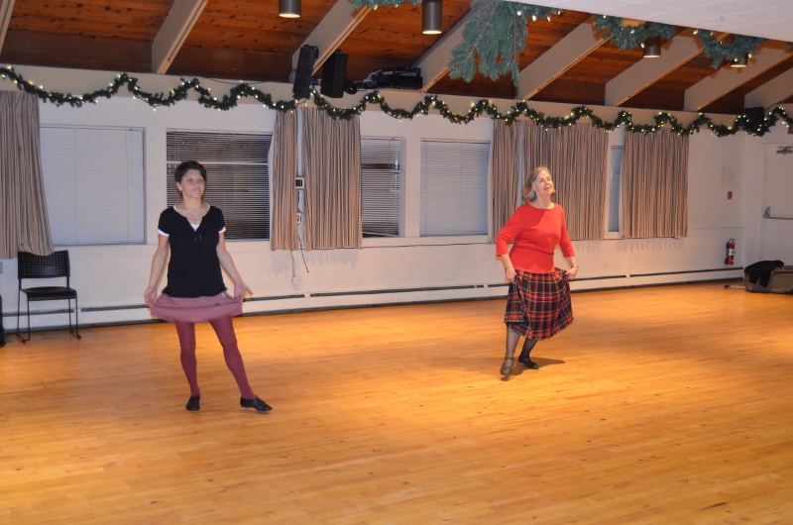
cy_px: 262
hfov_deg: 46.5
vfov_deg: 31.8
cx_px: 396
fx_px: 923
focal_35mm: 42
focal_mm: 28
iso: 2000
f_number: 4
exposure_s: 1/60
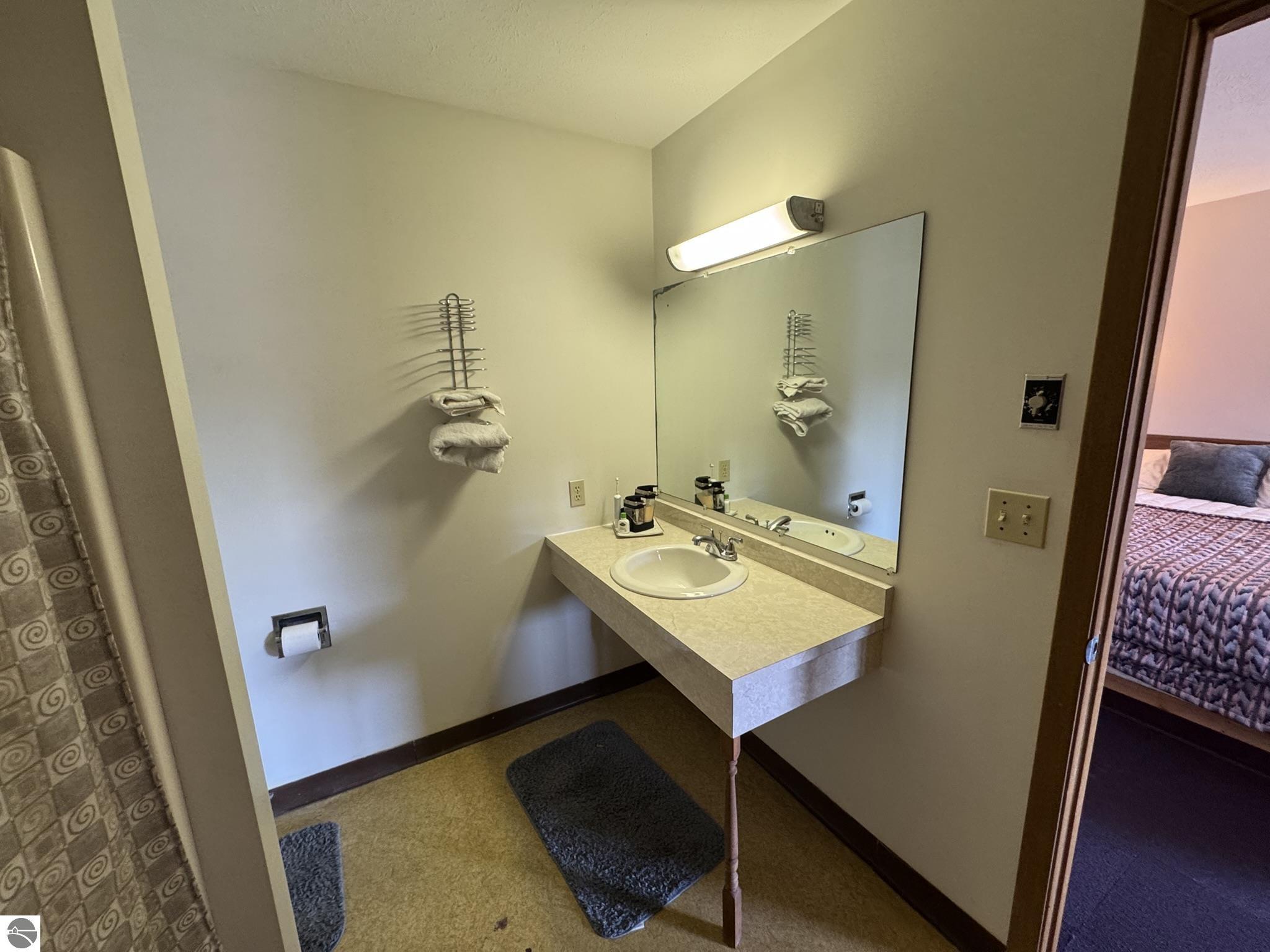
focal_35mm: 14
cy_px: 476
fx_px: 514
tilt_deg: -9.8
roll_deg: +2.4
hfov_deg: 102.1
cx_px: 635
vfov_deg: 85.7
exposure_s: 1/60
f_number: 2.2
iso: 250
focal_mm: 2.22
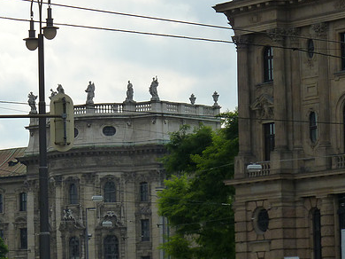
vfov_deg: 6.3
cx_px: 95
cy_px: 140
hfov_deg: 8.4
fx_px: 2341
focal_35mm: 235
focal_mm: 25.9
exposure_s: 1/500
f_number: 5.6
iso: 125
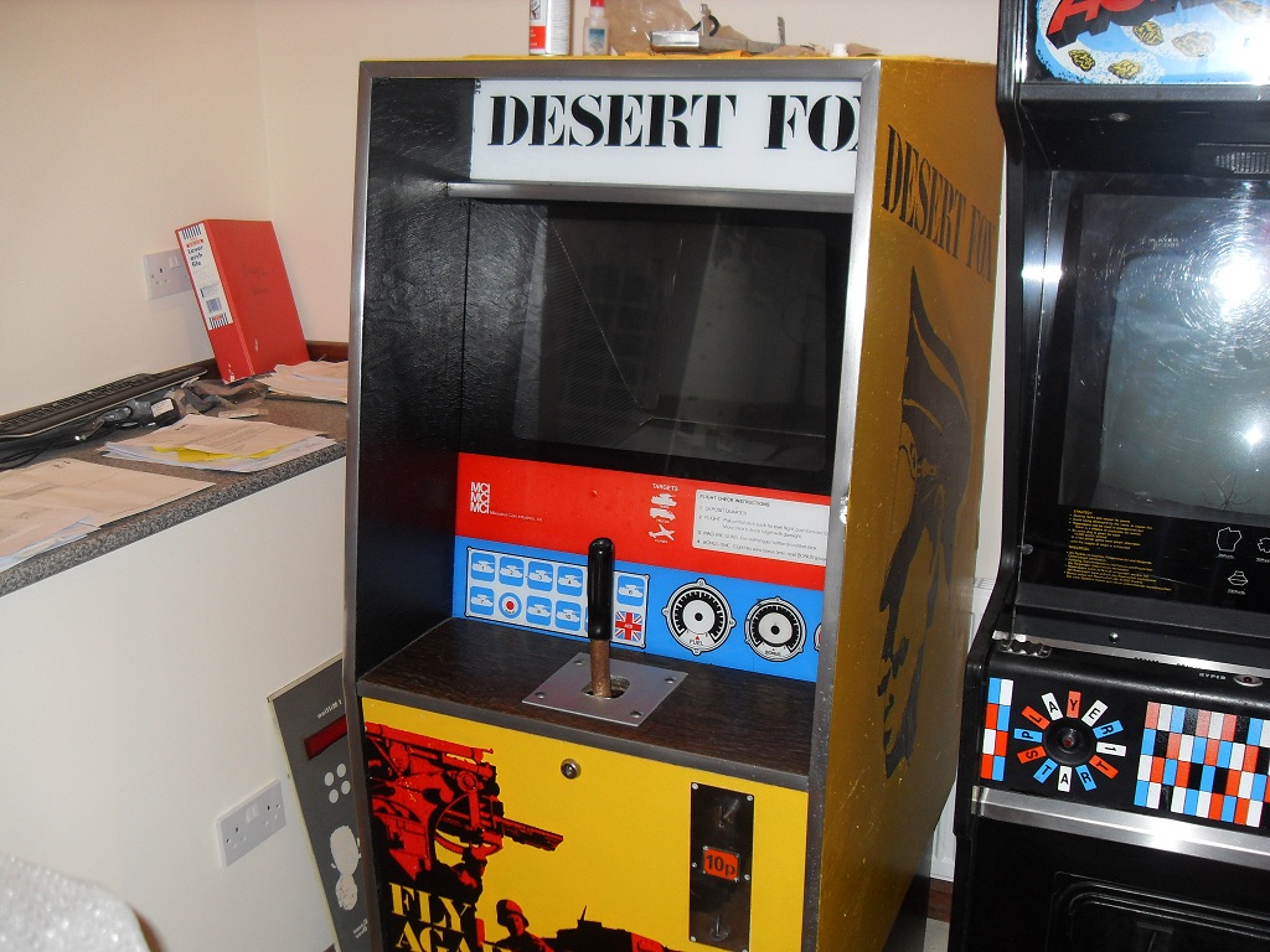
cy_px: 476
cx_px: 635
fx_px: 1247
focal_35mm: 34
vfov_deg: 41.8
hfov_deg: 54.0
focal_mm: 6.3
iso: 100
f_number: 2.8
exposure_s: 1/45
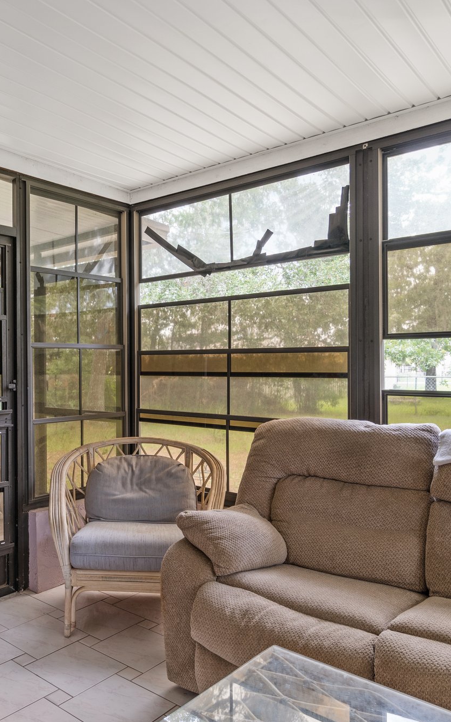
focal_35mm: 28
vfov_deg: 66.5
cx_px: 91
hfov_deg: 42.6
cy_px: 359
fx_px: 551
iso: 320
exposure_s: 1/1.25
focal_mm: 18
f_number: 8
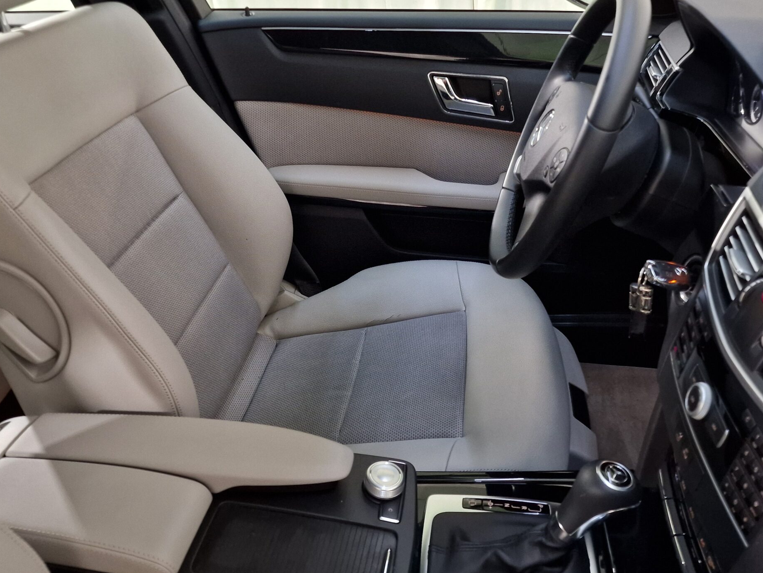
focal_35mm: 32
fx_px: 705
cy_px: 206
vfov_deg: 43.7
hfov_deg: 56.8
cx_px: 386
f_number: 1.8
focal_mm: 6.4
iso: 320
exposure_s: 1/50
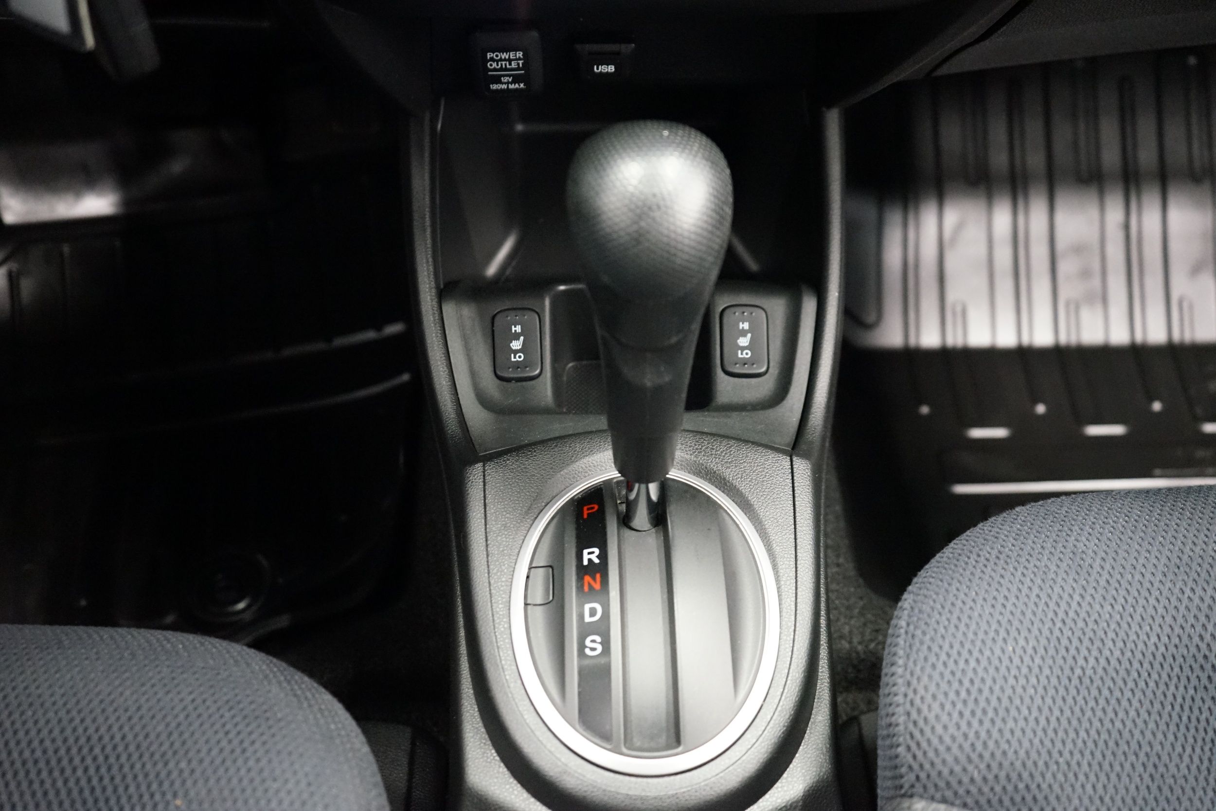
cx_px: 608
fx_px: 1250
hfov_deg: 51.9
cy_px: 406
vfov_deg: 35.9
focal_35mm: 37
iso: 6400
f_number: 4
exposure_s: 1/25
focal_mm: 37
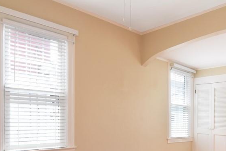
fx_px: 201
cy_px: 114
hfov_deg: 57.6
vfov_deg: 40.0
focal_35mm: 32
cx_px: 149
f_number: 11
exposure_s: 1/40
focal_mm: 11
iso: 500
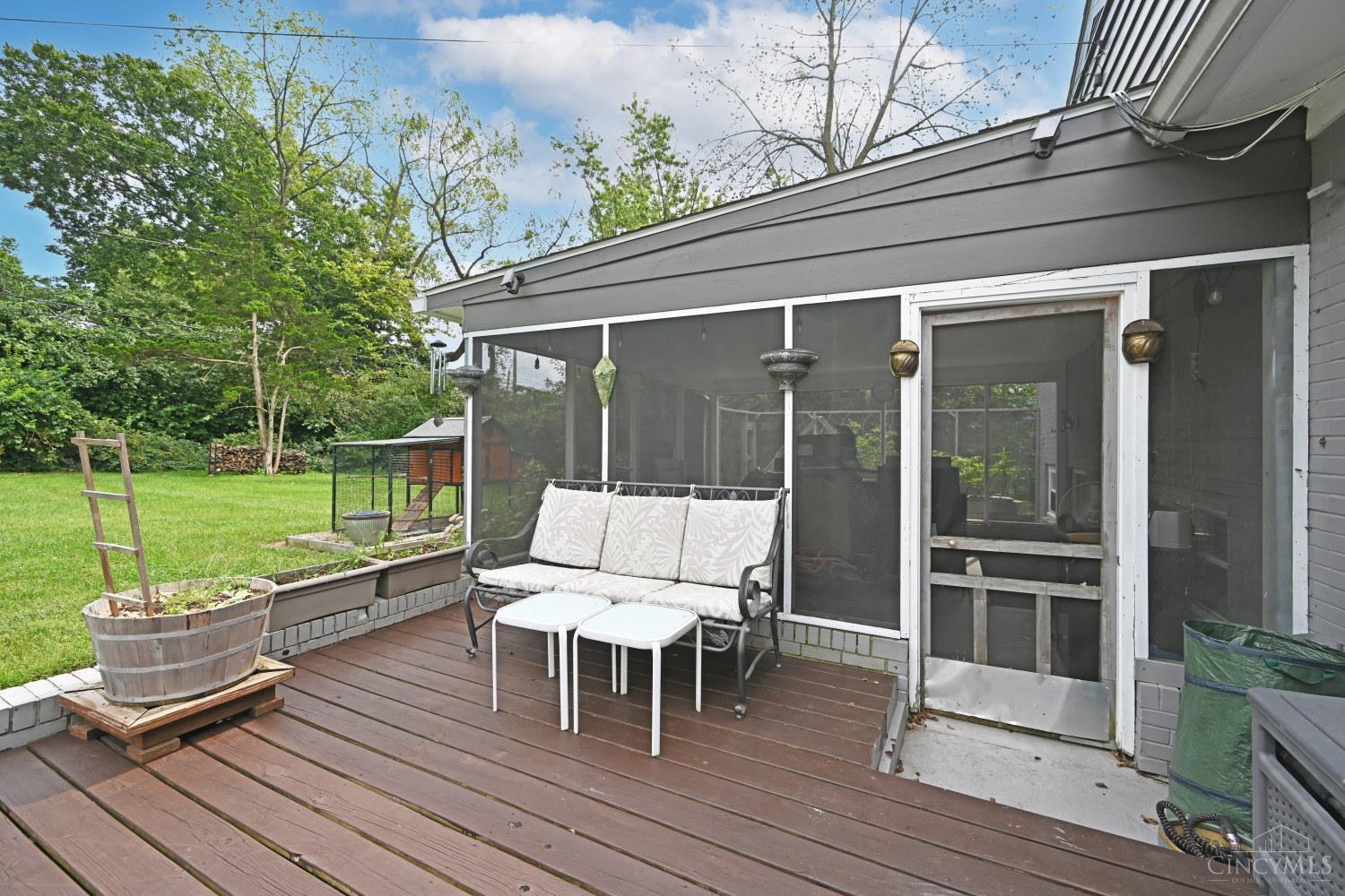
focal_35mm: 14
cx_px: 672
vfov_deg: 81.2
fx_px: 523
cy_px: 448
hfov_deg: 104.3
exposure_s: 1/320
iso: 100
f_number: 6.3
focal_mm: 14
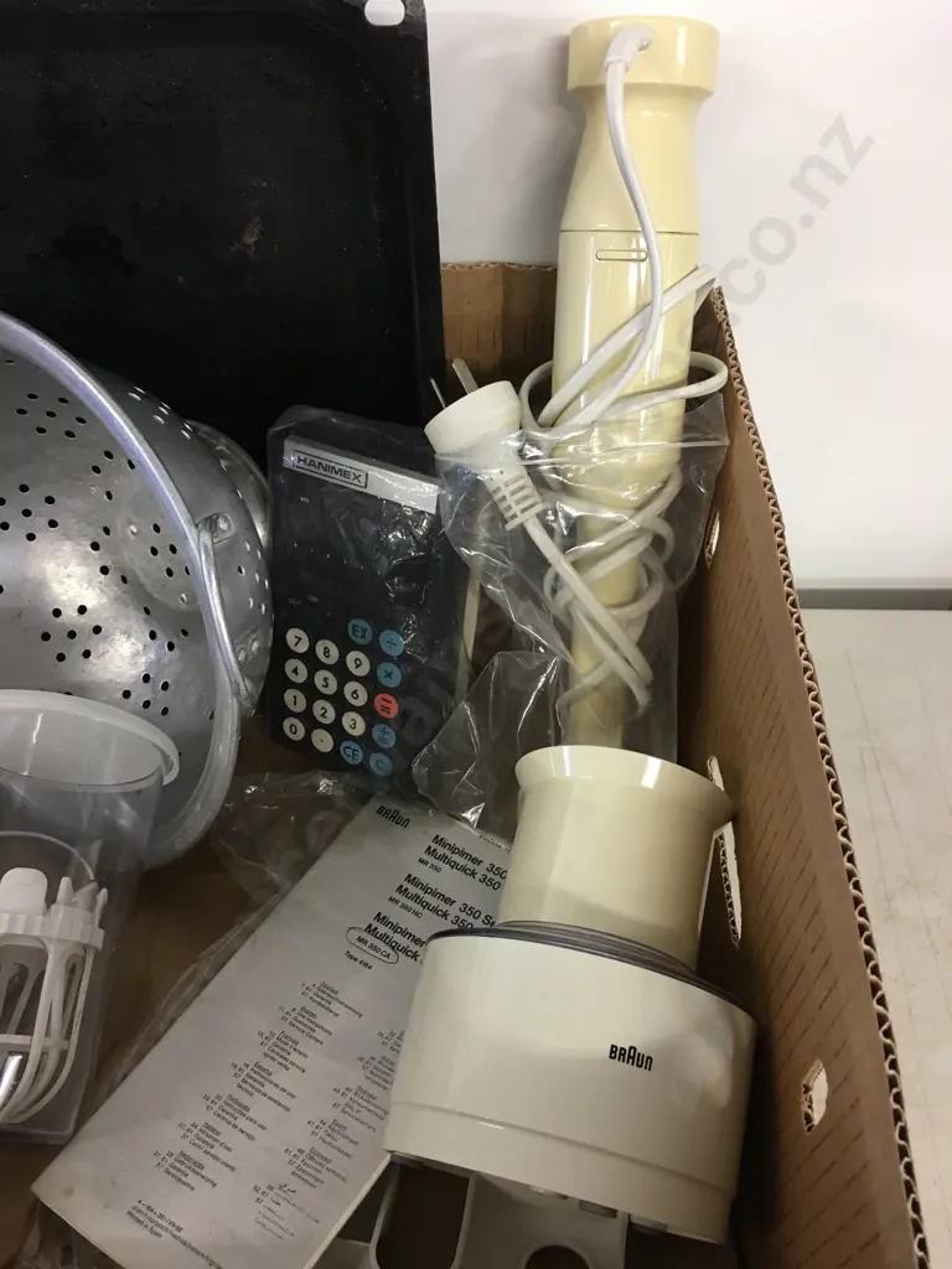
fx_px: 1063
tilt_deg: -50.1
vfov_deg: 61.7
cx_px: 476
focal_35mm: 29
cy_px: 634
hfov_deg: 48.2
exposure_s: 1/17
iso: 64
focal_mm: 4.15
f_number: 2.2
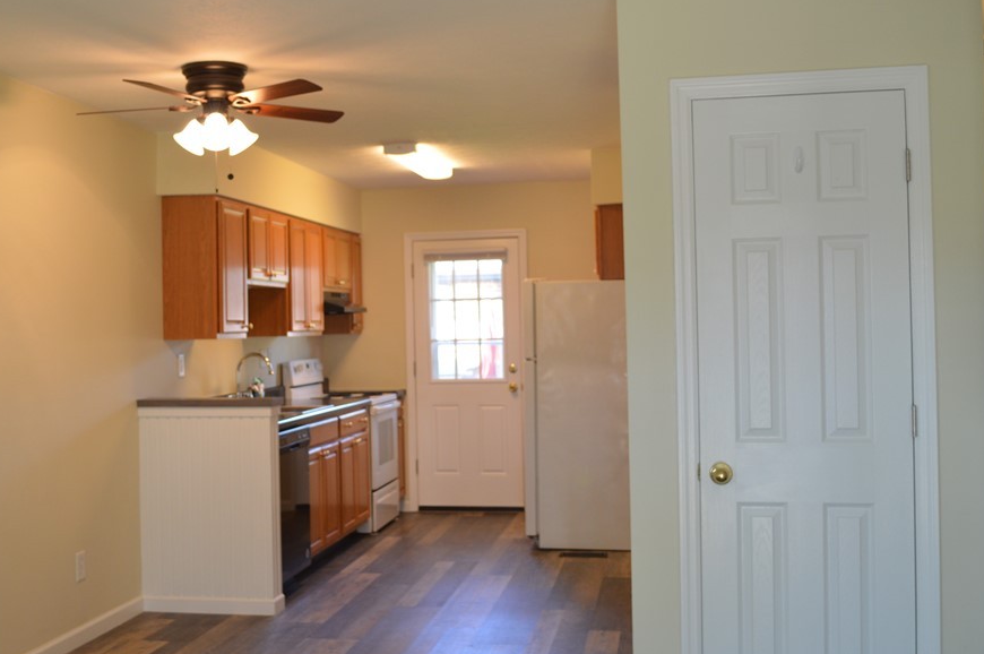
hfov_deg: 43.5
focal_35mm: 45
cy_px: 312
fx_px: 1229
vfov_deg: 29.8
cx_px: 400
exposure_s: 1/30
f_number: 4
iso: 400
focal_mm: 24
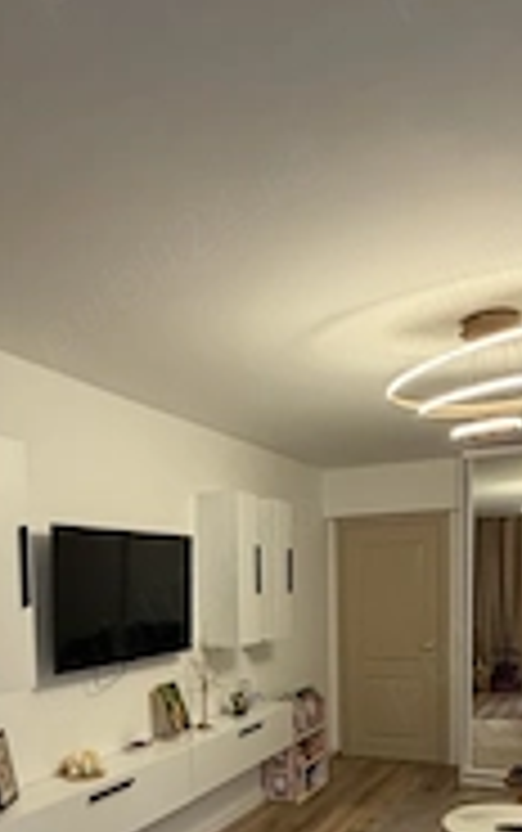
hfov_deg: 39.5
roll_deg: +1.4
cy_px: 657
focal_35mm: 32
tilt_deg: -6.2
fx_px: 727
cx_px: 266
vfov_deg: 55.7
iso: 250
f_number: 2.2
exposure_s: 1/100
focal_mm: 2.22
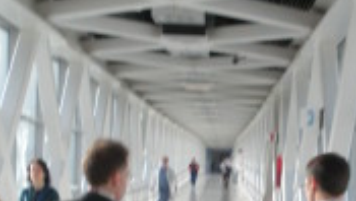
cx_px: 240
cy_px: 286
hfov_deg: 20.8
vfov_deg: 11.5
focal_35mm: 102
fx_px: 964
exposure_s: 1/62.5
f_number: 3.5
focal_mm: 6.3
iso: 213
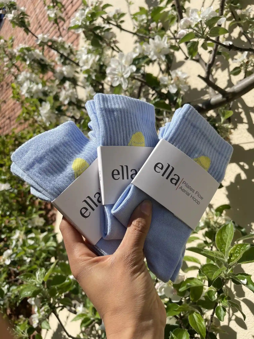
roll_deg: -6.6
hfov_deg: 54.9
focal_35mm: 25
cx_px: 127
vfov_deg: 69.4
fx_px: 245
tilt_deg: +6.7
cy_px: 170
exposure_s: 1/3257
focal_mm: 5.1
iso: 32
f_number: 1.6
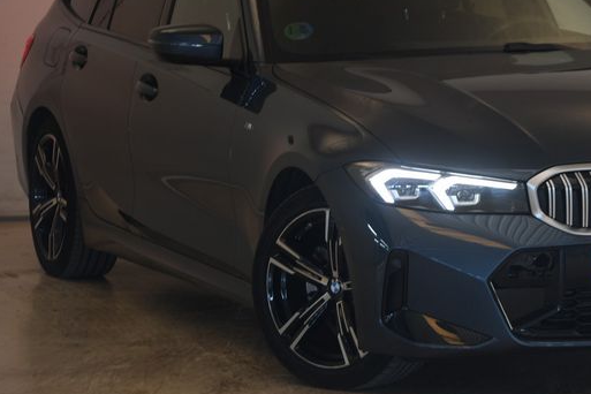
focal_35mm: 187
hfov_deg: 11.0
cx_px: 456
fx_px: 3070
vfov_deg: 7.3
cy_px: 147
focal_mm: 80
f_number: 4.2
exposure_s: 1/10
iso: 100
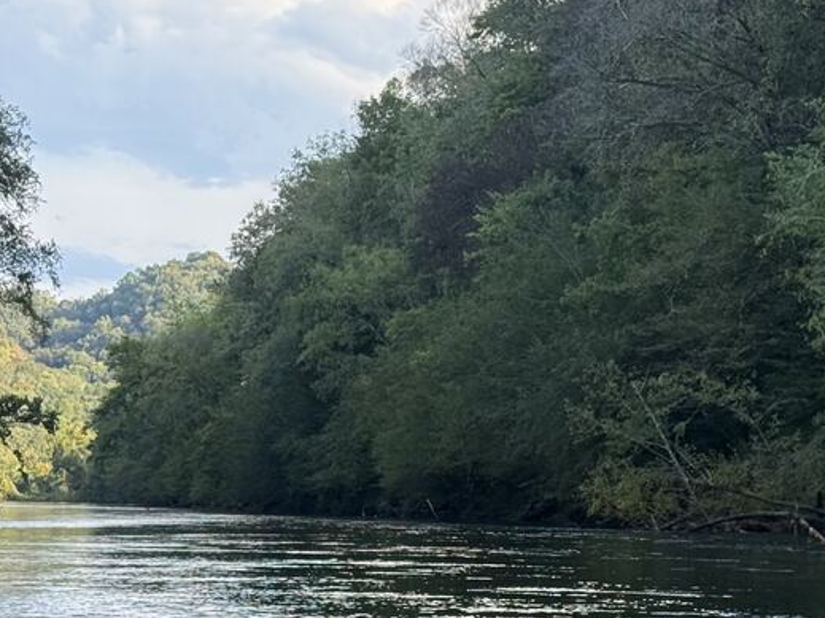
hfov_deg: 17.7
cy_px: 543
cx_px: 518
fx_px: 2645
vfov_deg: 13.2
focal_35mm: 111
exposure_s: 1/928
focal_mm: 6.76
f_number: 1.78
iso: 80
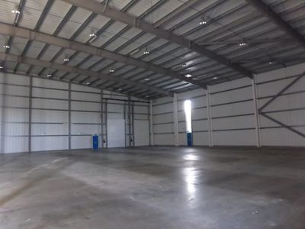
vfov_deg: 54.9
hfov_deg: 69.4
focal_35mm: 25
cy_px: 114
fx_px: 220
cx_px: 152
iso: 1600
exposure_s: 1/10
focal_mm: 4.3
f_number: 3.3
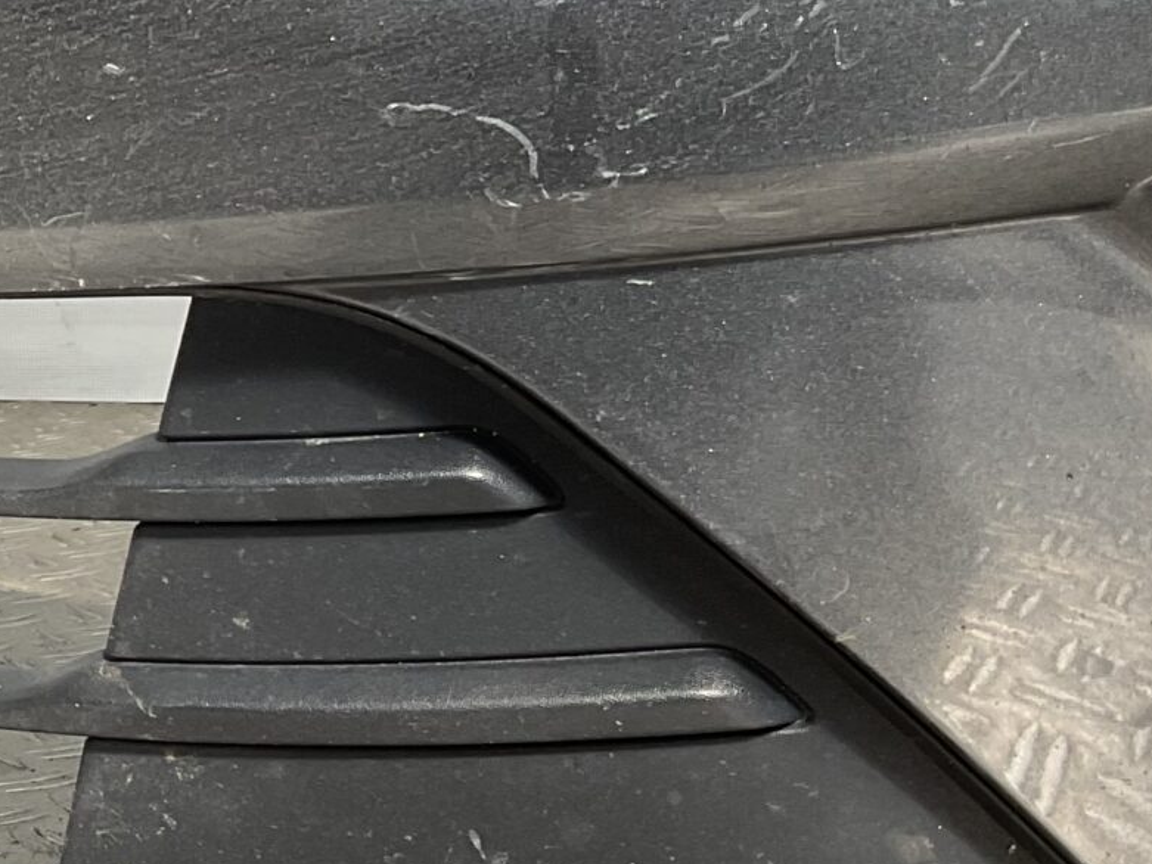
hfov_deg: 18.9
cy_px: 259
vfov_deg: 15.5
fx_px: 3162
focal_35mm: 95
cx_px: -407
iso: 16
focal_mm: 3
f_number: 1.8
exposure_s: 1/220
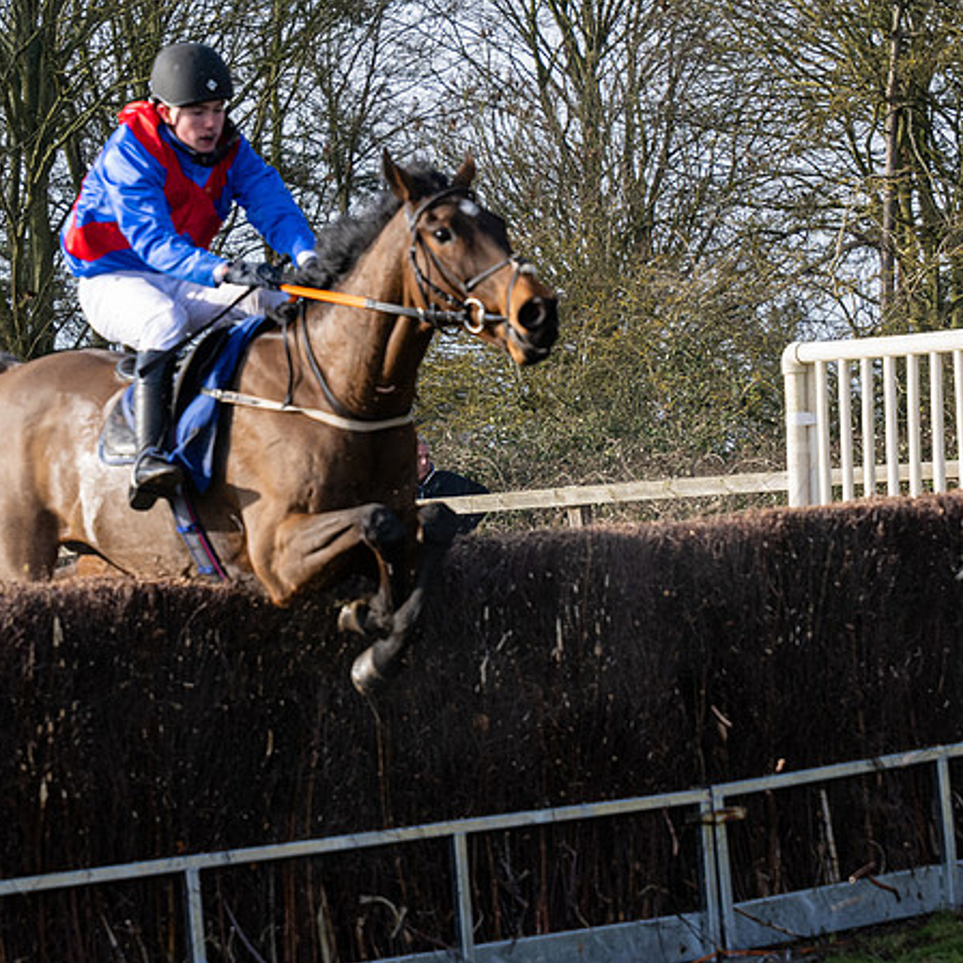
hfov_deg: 11.0
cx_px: 626
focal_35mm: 159
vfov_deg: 11.0
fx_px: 5004
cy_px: 569
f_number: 4
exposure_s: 1/2000
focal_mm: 70
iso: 400
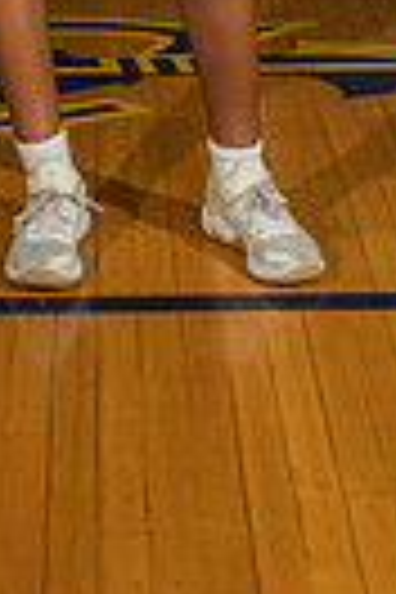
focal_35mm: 130
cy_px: -351
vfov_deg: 14.5
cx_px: 130
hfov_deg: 10.5
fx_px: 2145
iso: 160
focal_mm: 38
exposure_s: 1/200
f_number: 7.1
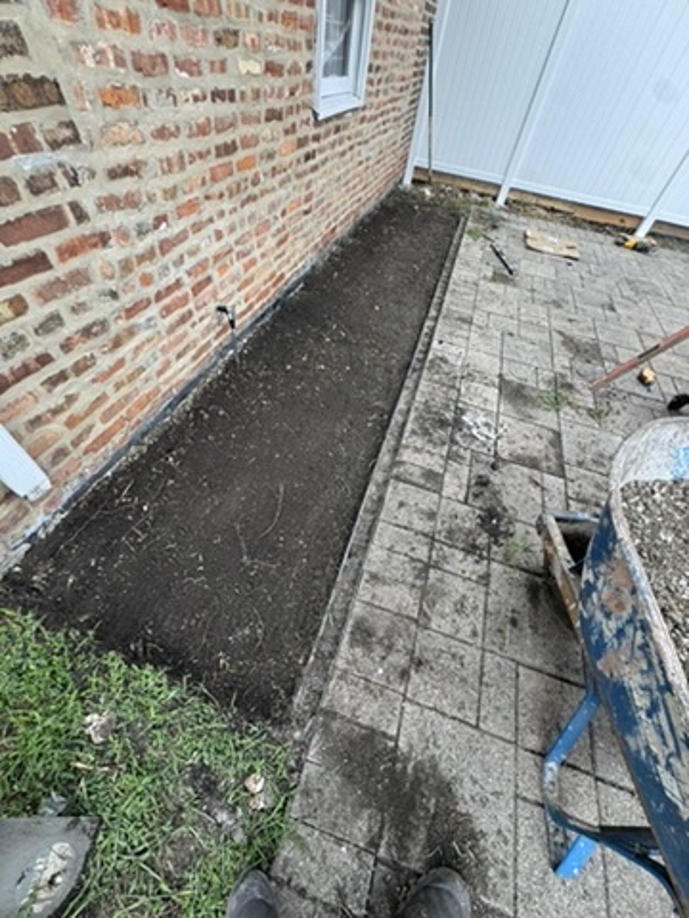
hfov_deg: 85.7
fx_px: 372
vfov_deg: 102.1
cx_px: 344
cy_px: 459
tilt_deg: -50.0
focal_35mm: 14
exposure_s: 1/259
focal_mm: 2.22
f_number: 2.2
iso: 40
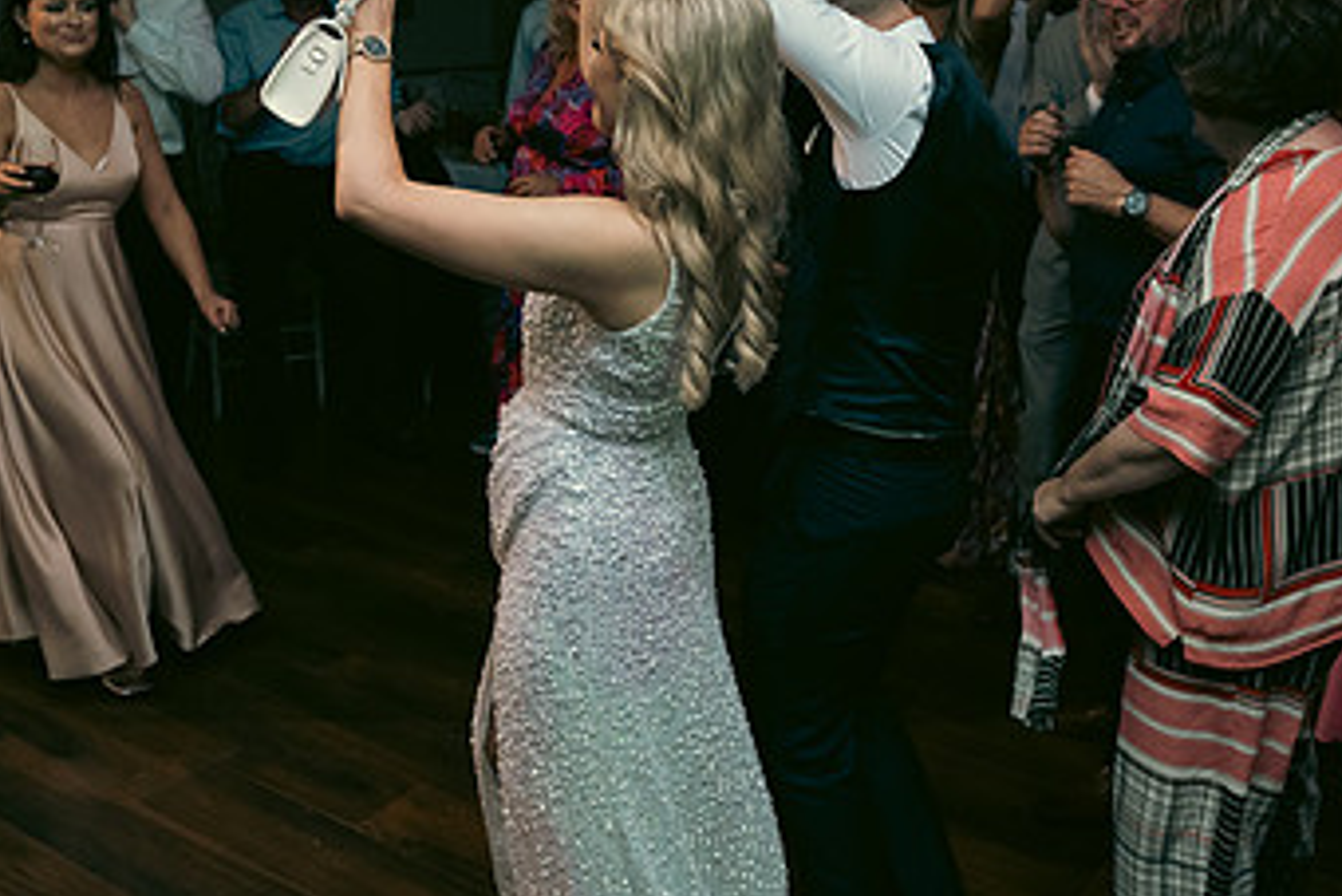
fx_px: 1529
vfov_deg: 32.3
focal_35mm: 41
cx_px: 635
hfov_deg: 47.4
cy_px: 274
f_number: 3.5
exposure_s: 1/160
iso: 800
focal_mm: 24
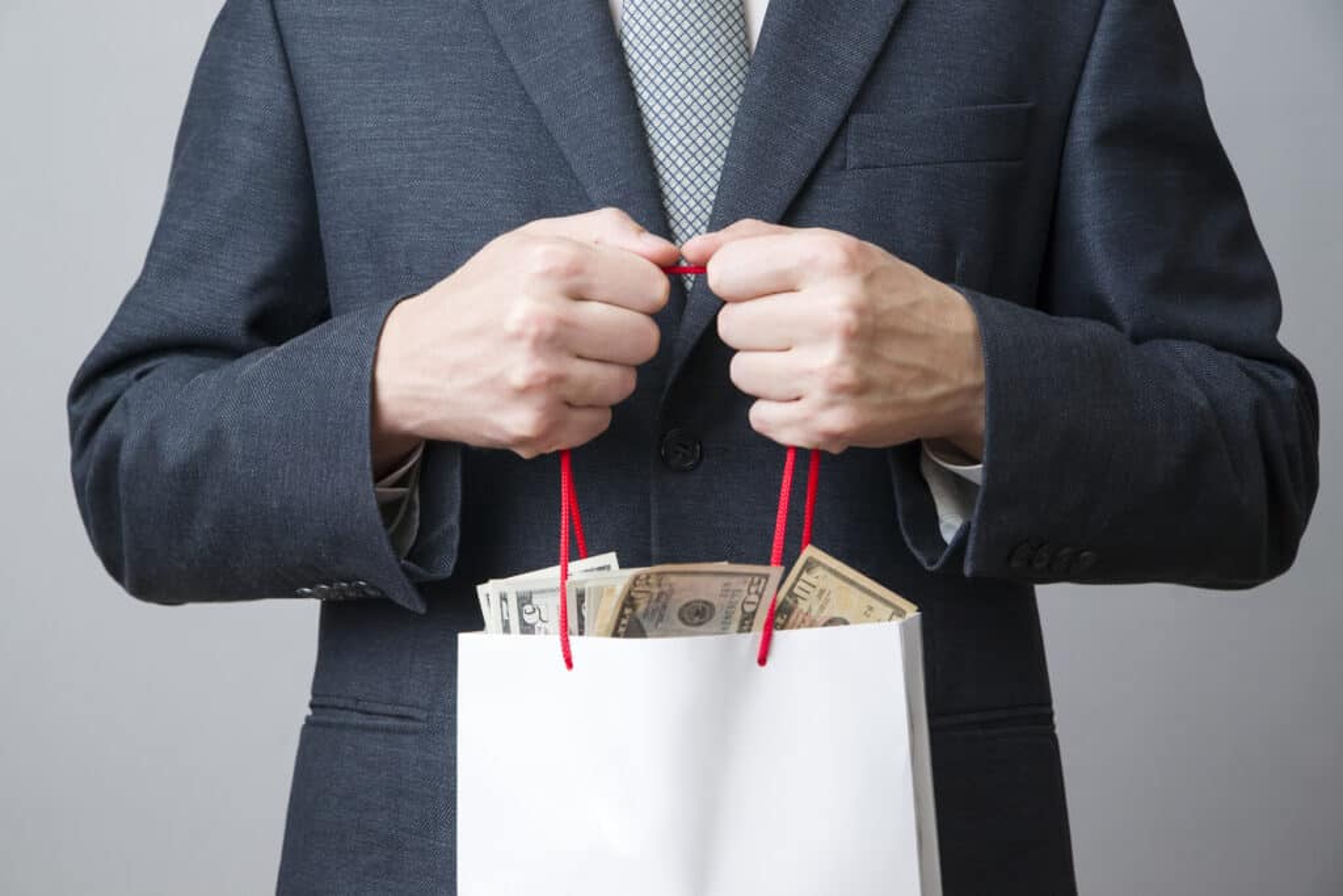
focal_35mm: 75
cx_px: 672
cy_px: 448
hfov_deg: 27.0
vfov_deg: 18.2
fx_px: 2798
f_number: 7.1
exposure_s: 1/80
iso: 400
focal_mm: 75
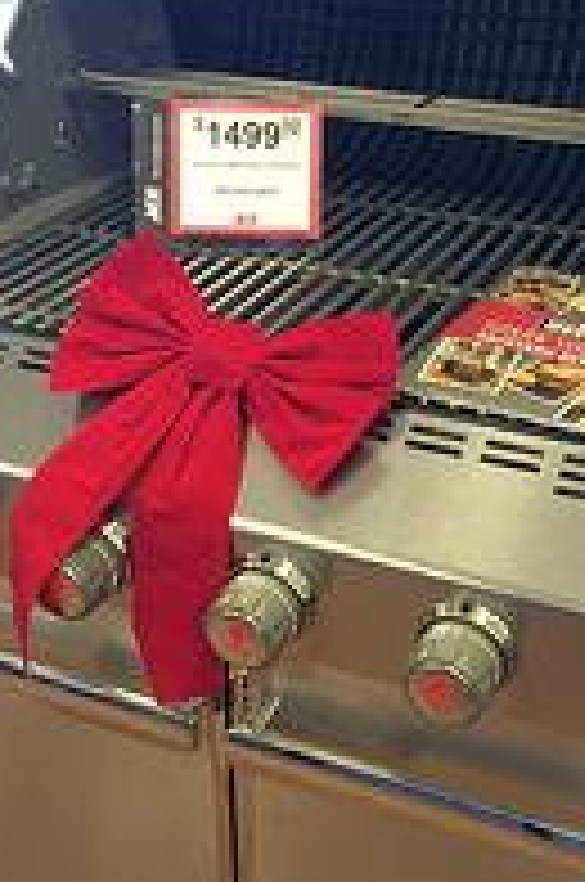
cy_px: 369
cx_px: 317
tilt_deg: -26.2
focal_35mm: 54
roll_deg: +1.8
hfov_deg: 25.0
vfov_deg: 36.8
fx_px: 1321
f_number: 2.2
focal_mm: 4.15
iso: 64
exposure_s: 1/30
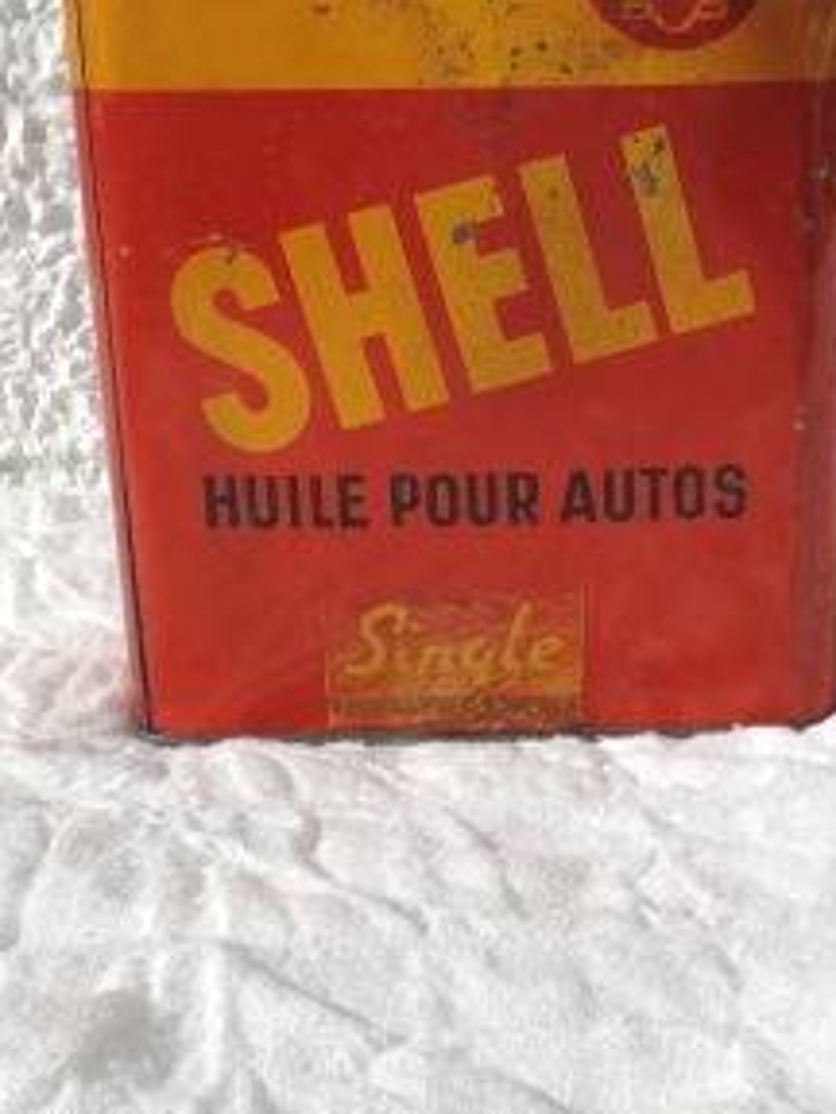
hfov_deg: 28.8
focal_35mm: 50
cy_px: 433
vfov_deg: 38.0
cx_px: 588
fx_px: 1610
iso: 80
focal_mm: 4.3
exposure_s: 1/1250
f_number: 3.3
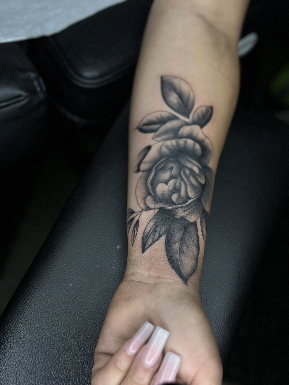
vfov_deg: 39.7
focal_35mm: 48
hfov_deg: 30.3
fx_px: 534
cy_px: 192
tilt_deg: -61.0
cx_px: 144
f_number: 1.78
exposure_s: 1/919
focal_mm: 6.86
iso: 80
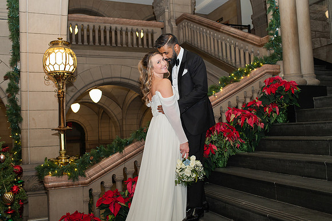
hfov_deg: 53.6
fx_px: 328
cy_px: 110
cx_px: 165
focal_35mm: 36
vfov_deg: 37.2
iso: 1000
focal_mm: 35
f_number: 4
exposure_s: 1/200
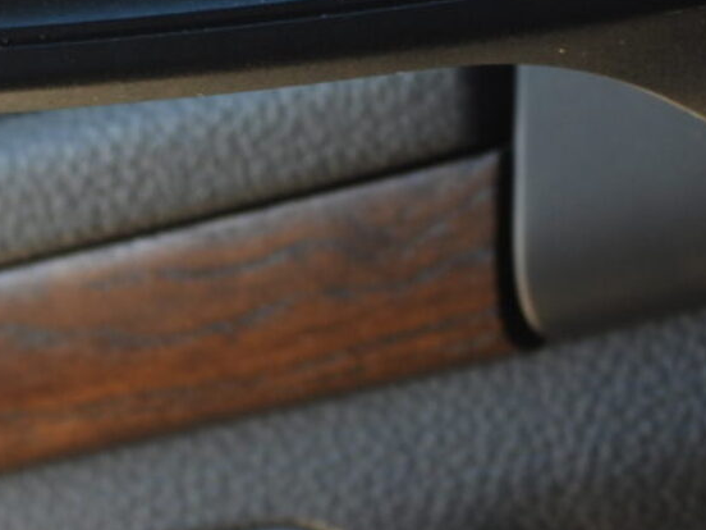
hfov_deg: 7.4
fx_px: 5384
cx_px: -257
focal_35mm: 264
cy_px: -202
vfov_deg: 5.6
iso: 100
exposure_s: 1/60
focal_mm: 16.3
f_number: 3.5
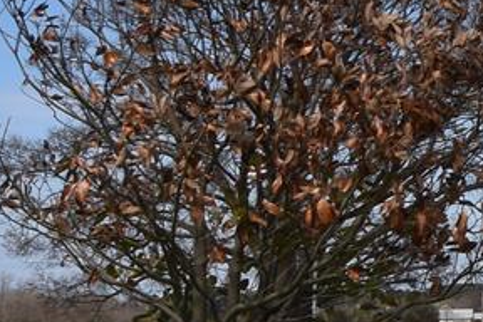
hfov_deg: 12.7
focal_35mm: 139
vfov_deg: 9.9
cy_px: 58
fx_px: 1859
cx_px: 1003
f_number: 11
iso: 100
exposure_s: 1/200
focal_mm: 13
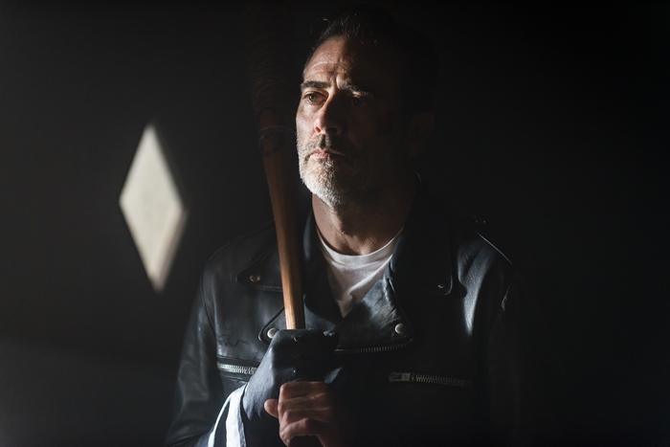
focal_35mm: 125
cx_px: 335
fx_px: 2327
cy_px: 224
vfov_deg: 11.0
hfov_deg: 16.4
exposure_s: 1/200
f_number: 2.8
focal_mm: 125
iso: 1000
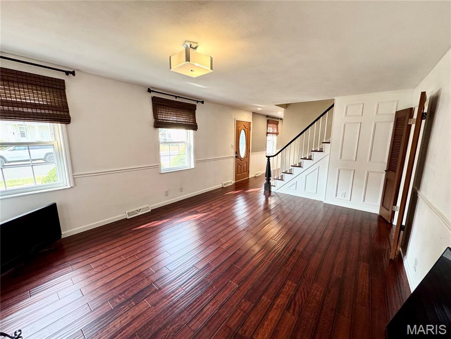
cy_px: 170
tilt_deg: -9.3
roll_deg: -0.2
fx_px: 182
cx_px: 226
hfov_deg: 102.1
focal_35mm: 14
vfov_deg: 85.7
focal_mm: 2.22
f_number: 2.2
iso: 250
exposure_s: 1/120
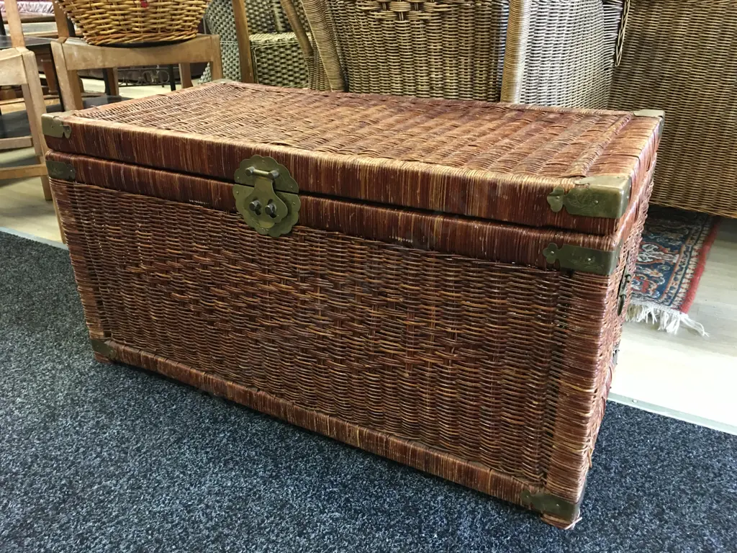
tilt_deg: -24.0
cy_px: 276
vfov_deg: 48.2
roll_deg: +0.0
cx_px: 368
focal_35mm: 29
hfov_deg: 61.7
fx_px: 617
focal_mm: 4.15
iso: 100
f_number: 2.2
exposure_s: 1/8
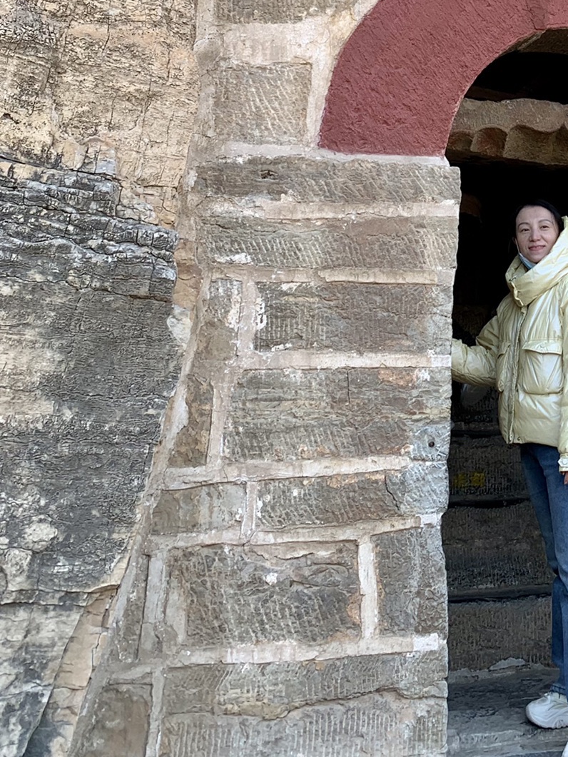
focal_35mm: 49
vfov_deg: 36.5
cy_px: 78
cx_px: 512
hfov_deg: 28.5
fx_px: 1072
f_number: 1.8
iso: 25
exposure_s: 1/242
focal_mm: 4.25
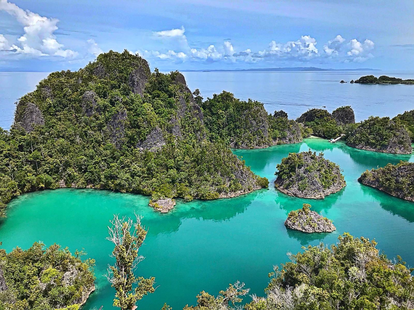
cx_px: 207
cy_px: 155
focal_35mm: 28
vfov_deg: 49.7
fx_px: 335
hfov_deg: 63.4
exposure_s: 1/2907
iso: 20
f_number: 1.8
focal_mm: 3.99
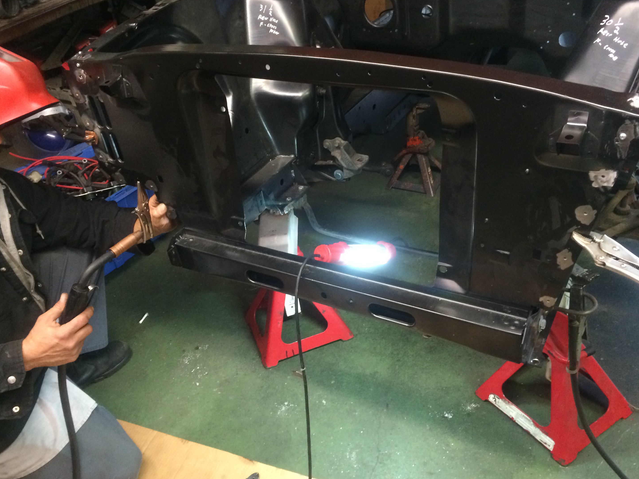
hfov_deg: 55.4
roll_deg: +10.4
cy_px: 231
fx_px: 609
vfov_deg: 42.9
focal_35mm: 33
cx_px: 320
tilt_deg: -35.5
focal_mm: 4.15
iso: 320
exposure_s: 1/20
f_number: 2.2
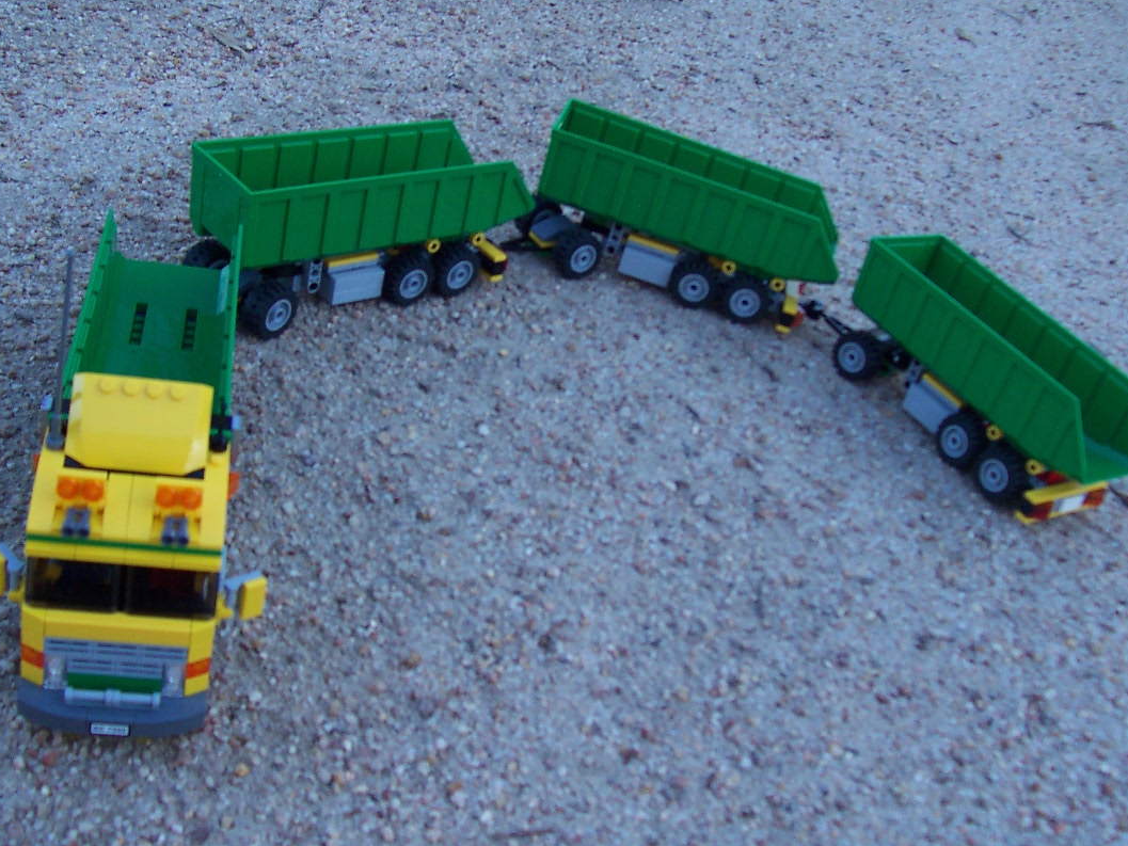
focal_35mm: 126
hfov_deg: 15.6
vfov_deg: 11.8
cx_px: 555
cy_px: 414
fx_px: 4106
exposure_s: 1/125
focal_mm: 16.8
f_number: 4.8
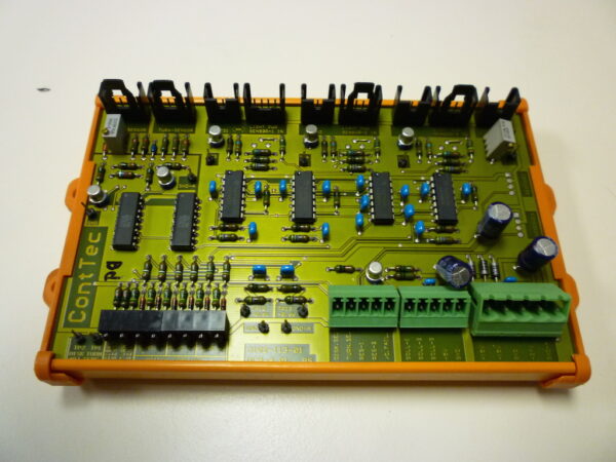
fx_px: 516
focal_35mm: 29
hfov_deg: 61.7
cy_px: 231
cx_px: 308
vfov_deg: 48.2
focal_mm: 5.2
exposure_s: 1/20
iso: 400
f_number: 3.3
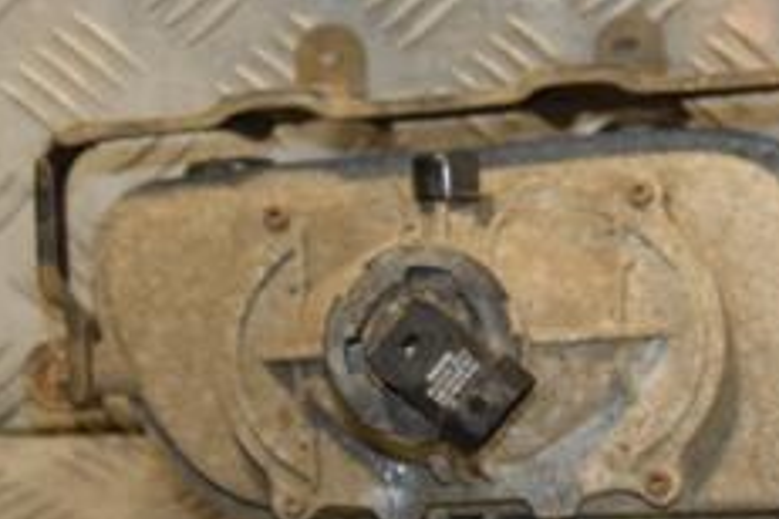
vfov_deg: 7.3
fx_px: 4046
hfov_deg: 11.0
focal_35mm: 187
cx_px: 546
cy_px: 293
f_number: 4.8
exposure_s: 1/160
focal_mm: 48
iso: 800
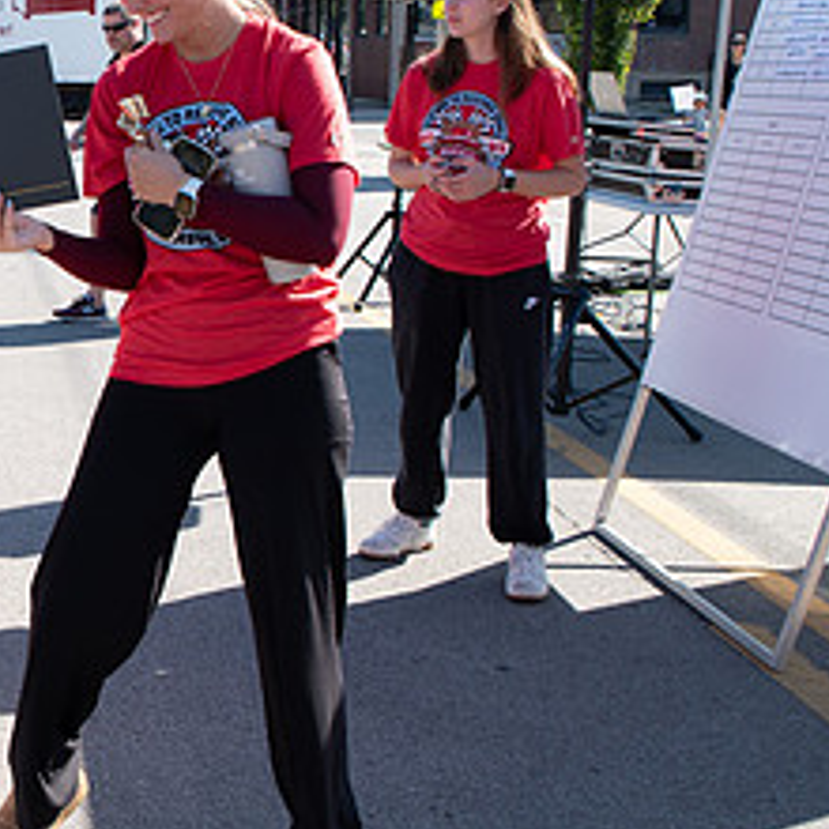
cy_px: 302
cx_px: -229
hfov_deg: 24.4
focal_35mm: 62
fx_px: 1680
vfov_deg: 27.6
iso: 320
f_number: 8
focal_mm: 24
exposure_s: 1/200
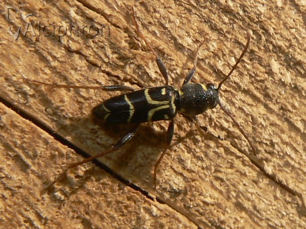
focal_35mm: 36
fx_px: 318
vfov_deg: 39.7
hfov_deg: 51.4
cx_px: 153
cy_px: 114
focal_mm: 6
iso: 80
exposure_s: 1/500
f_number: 7.1
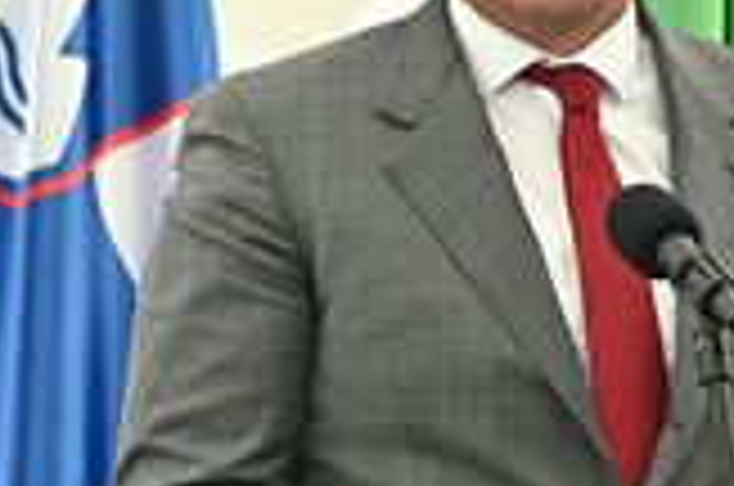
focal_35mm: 415
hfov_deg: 5.0
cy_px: 54
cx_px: 410
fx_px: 8445
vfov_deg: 3.3
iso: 1600
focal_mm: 150
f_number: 5
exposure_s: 1/320
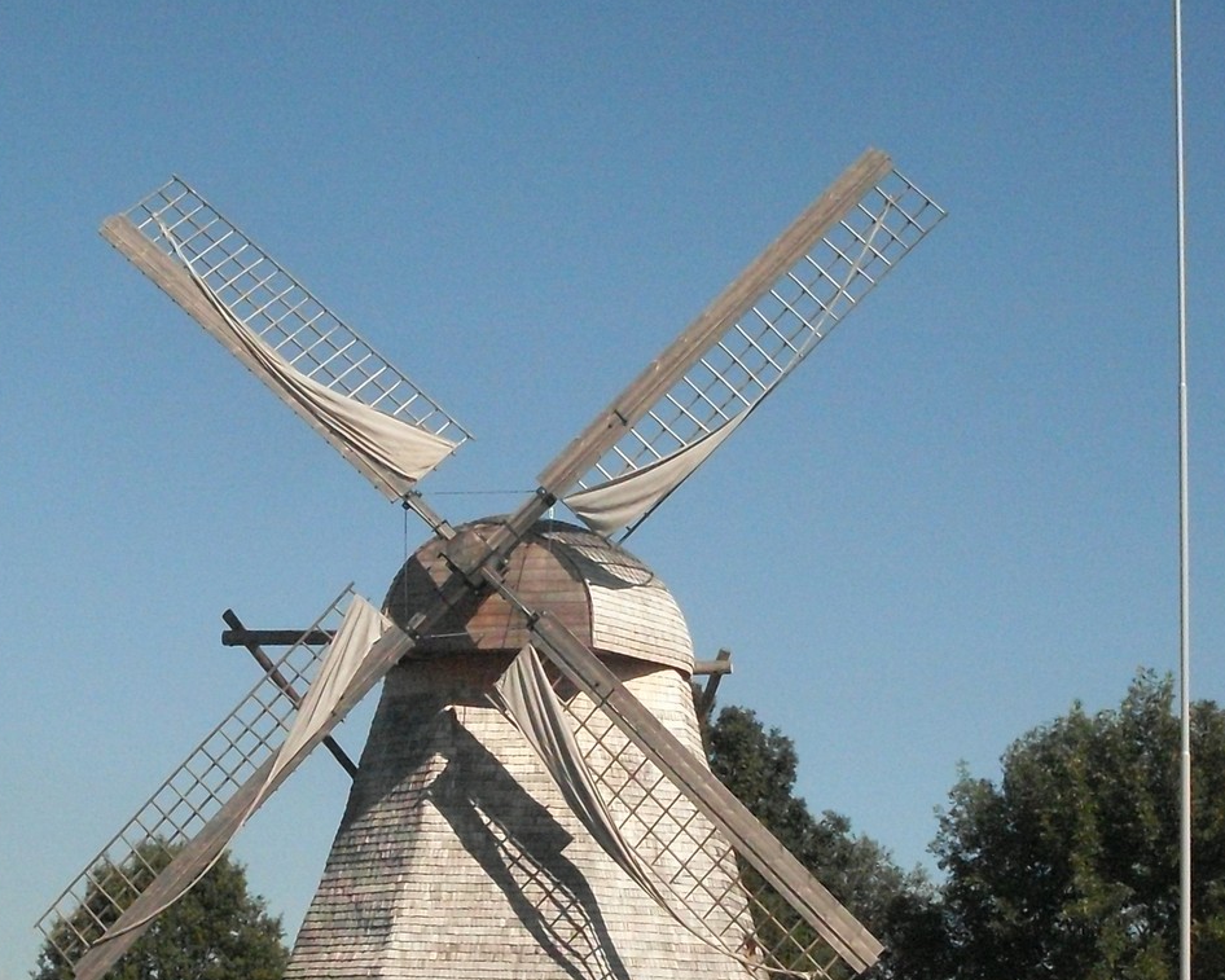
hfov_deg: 18.3
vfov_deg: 14.7
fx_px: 3807
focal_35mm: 105
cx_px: 535
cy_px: 608
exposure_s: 1/1000
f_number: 10.8
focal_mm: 11.7
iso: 400
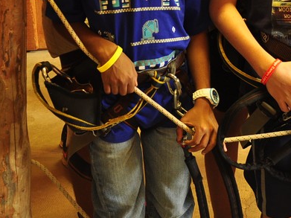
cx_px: 266
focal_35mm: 79
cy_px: -28
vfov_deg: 17.9
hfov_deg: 23.9
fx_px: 666
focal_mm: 21
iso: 400
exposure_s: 1/30
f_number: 3.8
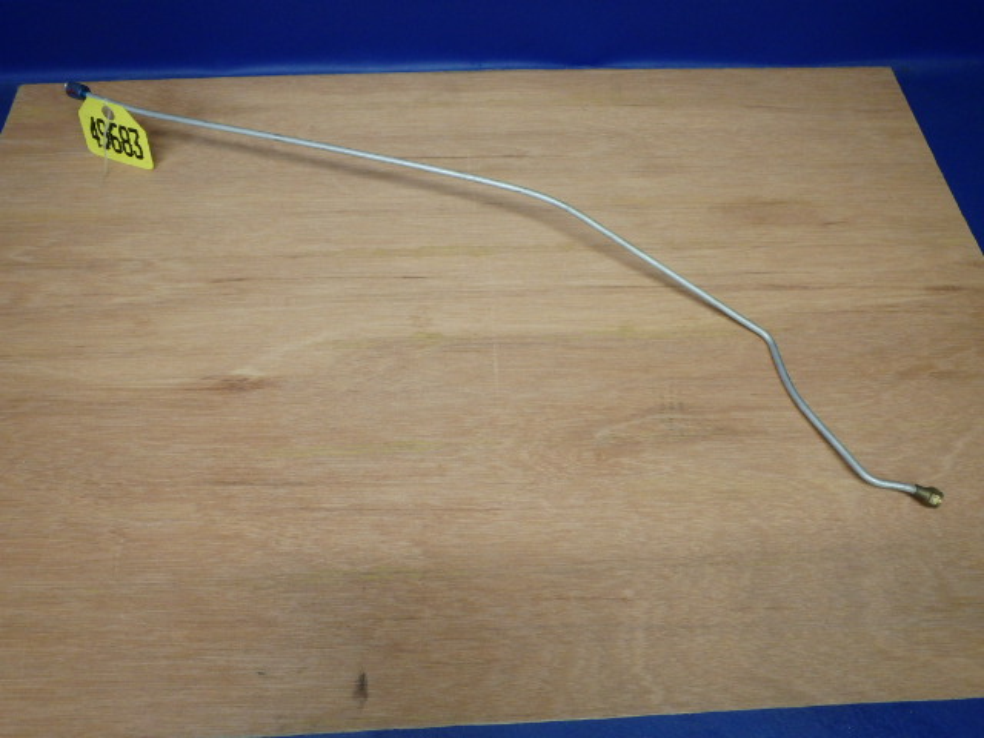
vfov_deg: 49.7
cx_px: 492
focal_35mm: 28
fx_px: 796
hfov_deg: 63.4
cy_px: 369
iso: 400
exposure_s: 1/50
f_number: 3.9
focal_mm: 5
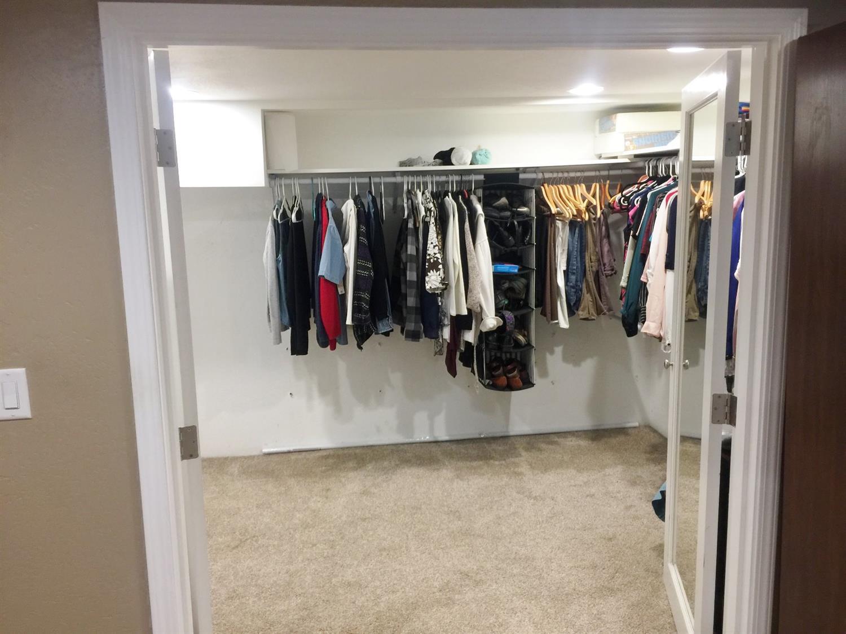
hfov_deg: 61.7
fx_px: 709
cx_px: 423
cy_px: 317
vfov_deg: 48.2
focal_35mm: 29
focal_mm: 4.15
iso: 64
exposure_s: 1/15
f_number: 2.2
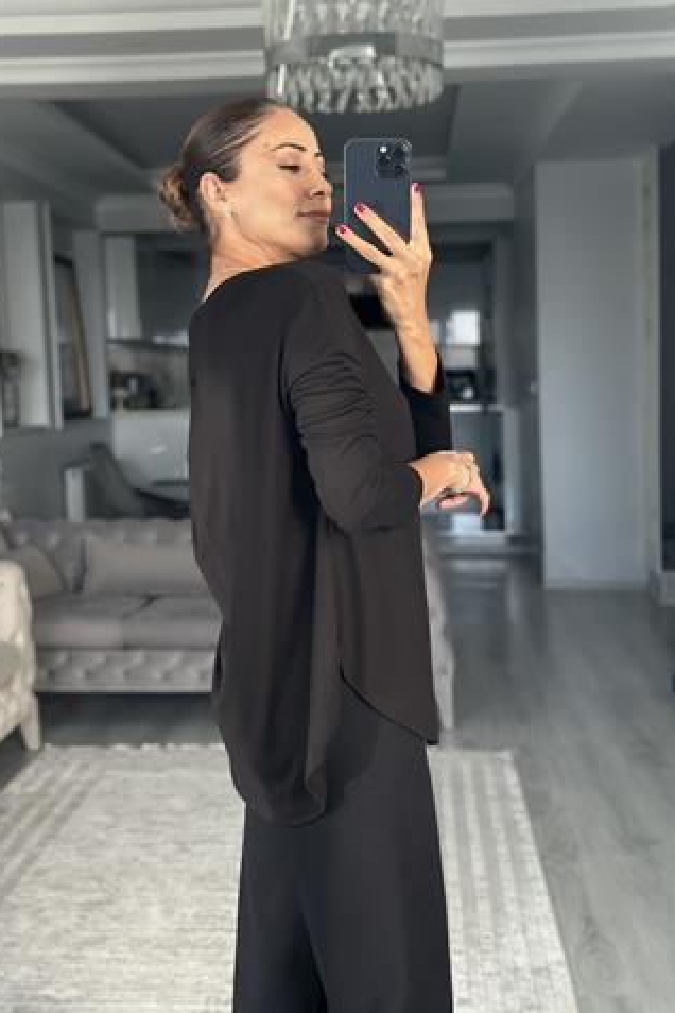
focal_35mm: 53
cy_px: 482
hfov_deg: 25.5
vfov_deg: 37.5
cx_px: 289
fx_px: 1491
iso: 80
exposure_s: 1/172
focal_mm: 6.86
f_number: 1.78
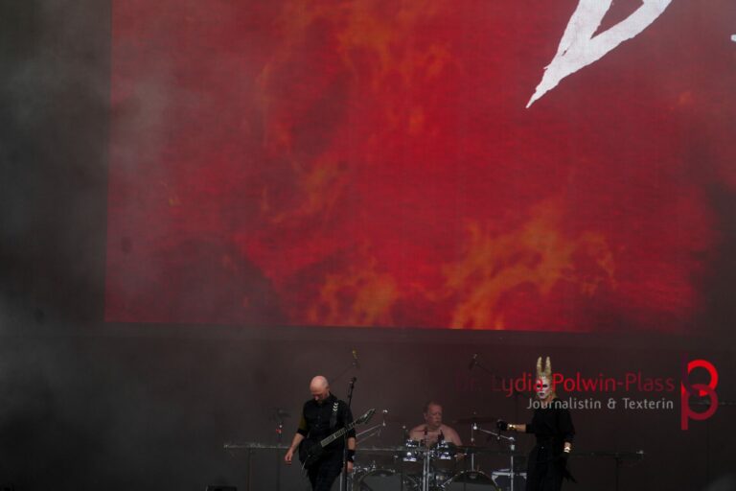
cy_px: 246
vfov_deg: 3.1
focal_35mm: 450
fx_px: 9199
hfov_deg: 4.6
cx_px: 368
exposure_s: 1/500
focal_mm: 300
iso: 500
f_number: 6.3
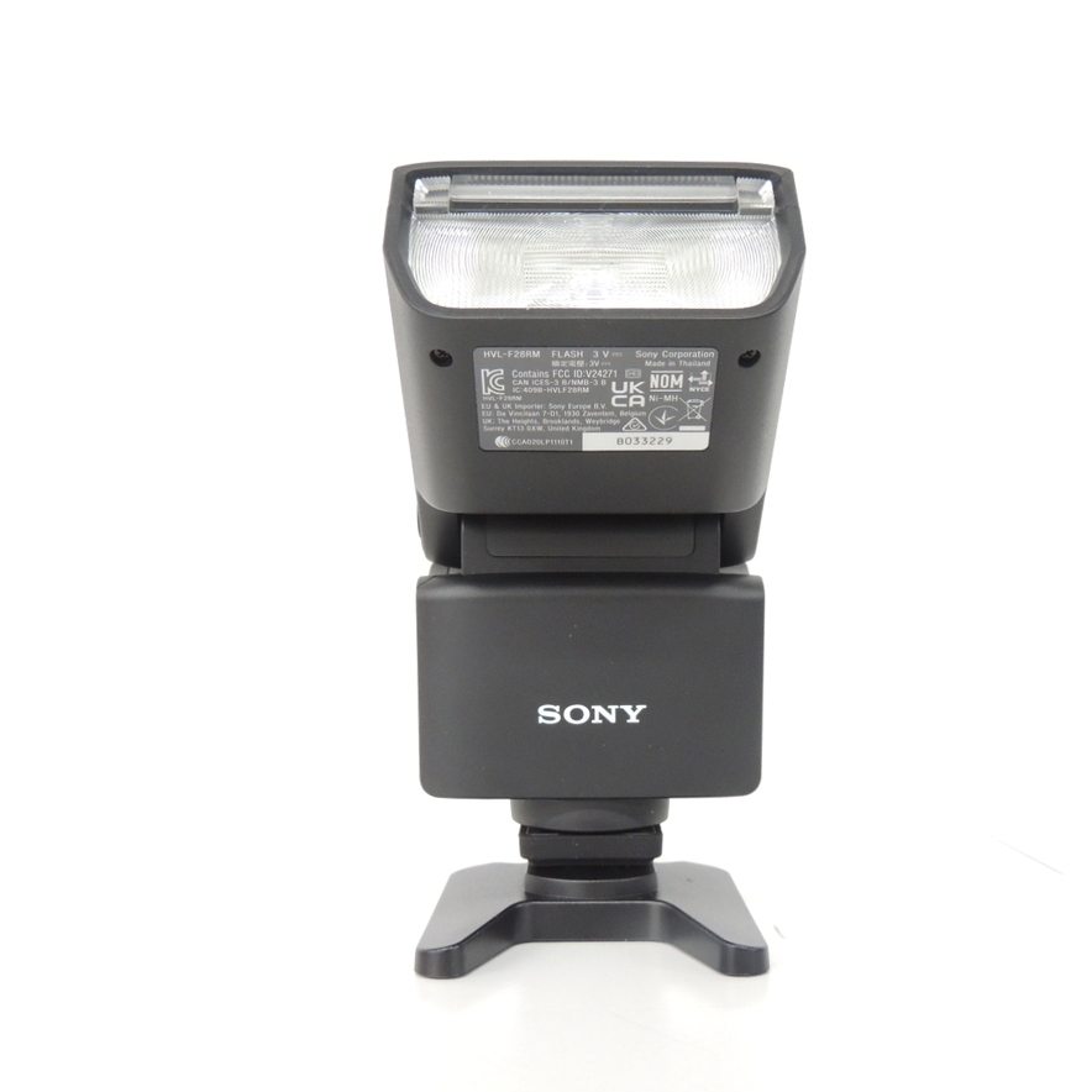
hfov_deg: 46.0
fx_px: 1285
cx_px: 595
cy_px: 550
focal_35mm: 36
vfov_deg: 46.0
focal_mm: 5.3
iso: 400
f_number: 3.1
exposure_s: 1/25
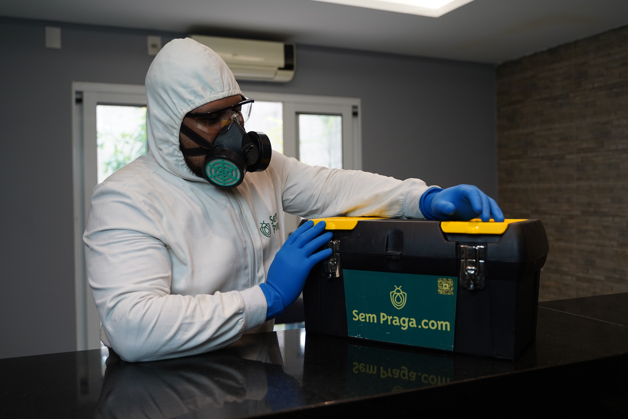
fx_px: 576
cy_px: 210
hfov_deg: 57.2
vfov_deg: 40.0
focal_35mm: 33
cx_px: 314
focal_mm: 33
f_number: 2.8
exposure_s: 1/200
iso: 500
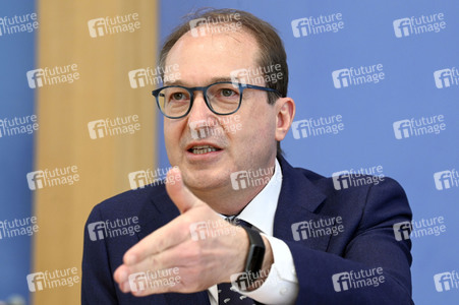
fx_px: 2166
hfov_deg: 12.1
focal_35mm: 170
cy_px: 152
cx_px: 230
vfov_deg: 8.1
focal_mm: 170
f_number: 5.6
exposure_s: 1/400
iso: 2500
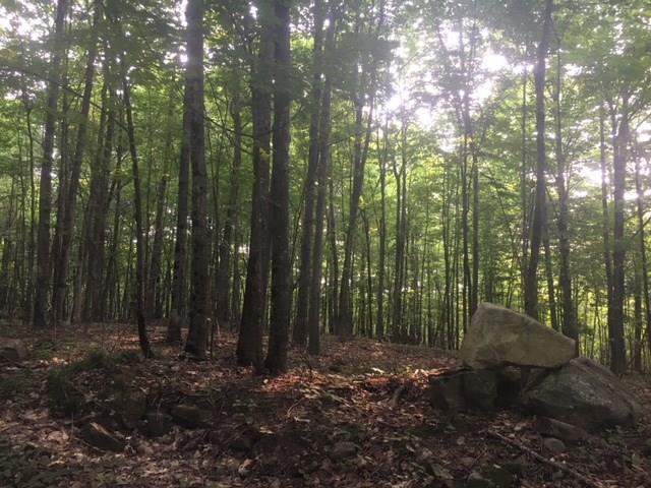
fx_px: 545
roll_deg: +0.3
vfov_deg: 48.2
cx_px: 326
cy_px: 244
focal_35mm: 29
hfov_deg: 61.7
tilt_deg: +5.0
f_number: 2.2
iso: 64
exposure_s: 1/30
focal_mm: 4.15
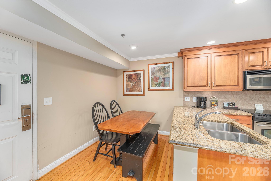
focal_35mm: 14
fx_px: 105
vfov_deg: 81.2
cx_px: 136
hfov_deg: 104.3
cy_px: 90
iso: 320
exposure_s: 1/100
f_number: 8
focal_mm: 14
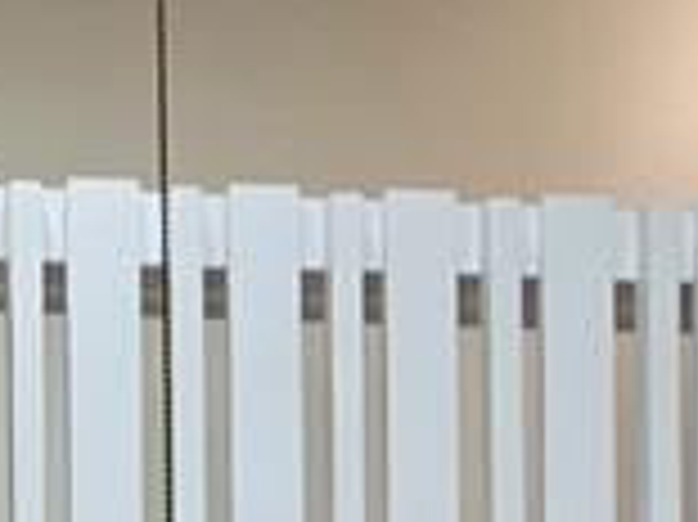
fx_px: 1733
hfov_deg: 21.0
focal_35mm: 86
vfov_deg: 10.5
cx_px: -176
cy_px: 1652
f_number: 2.2
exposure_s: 1/60
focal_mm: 2.2
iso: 100
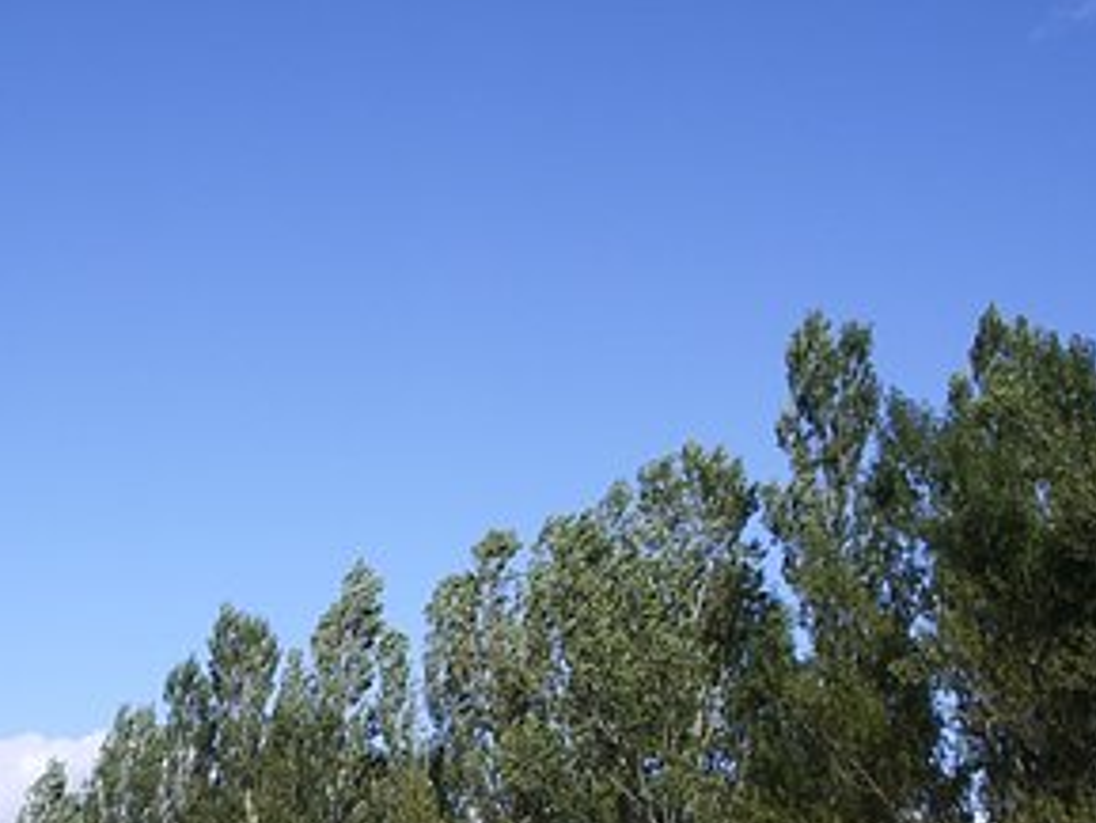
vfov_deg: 23.3
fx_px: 1964
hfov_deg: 30.6
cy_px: 664
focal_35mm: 62
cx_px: 269
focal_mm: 5.8
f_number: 4.3
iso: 50
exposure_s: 1/400
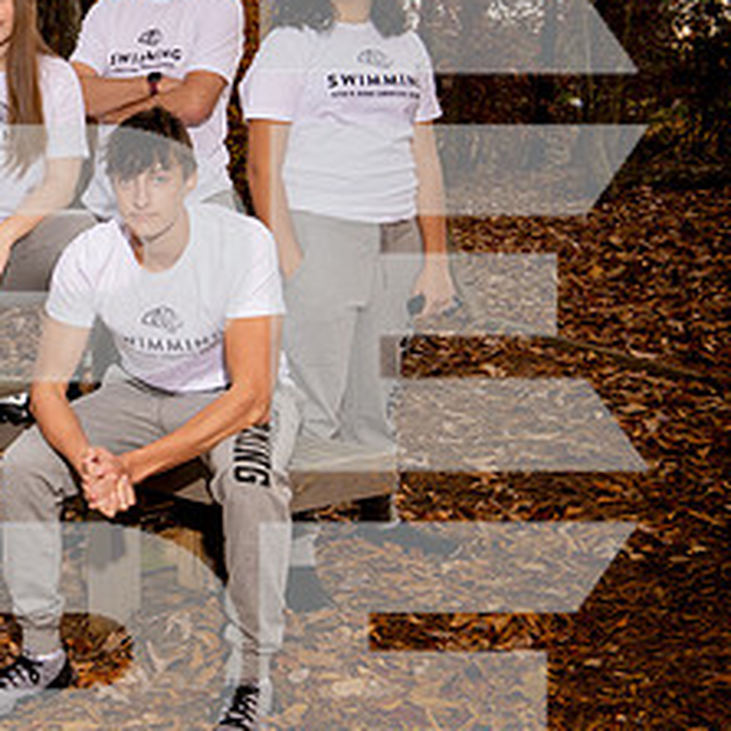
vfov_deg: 27.7
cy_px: 300
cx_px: -187
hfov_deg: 24.6
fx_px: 1481
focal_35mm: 62
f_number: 8
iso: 125
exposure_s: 1/250
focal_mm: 28
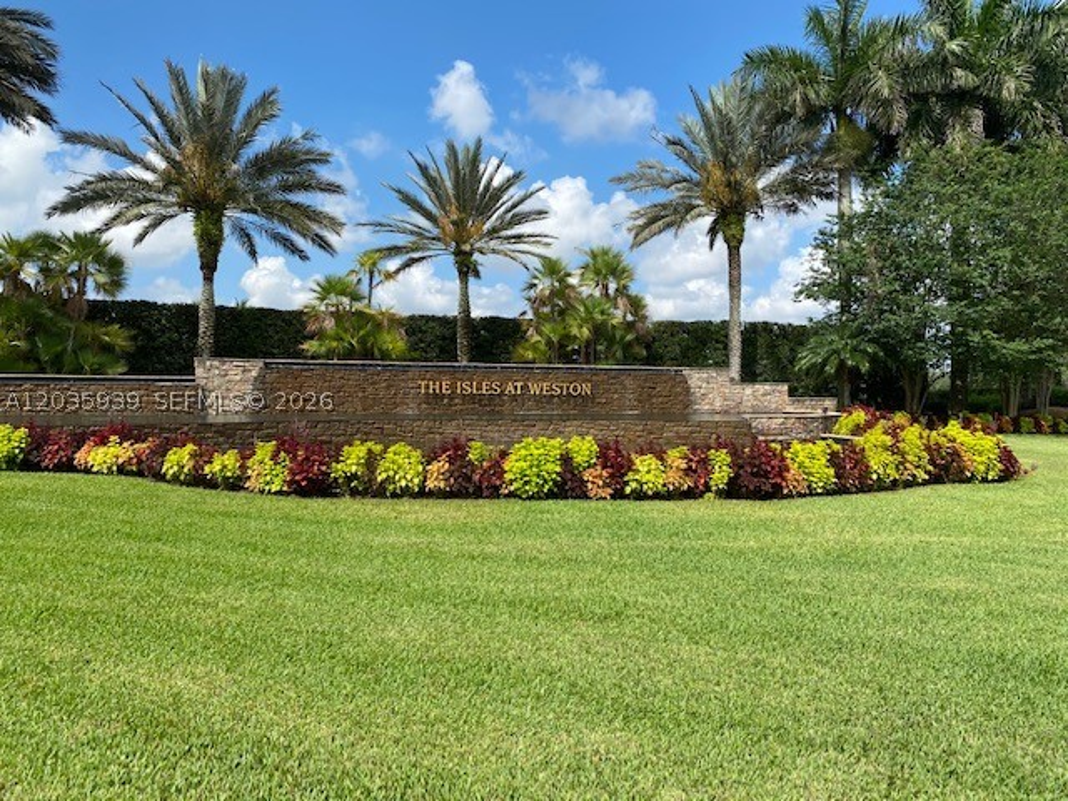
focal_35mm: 26
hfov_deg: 67.3
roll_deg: -0.5
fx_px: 802
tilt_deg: -1.9
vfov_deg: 53.1
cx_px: 534
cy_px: 400
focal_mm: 4.25
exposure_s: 1/2625
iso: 32
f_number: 1.8
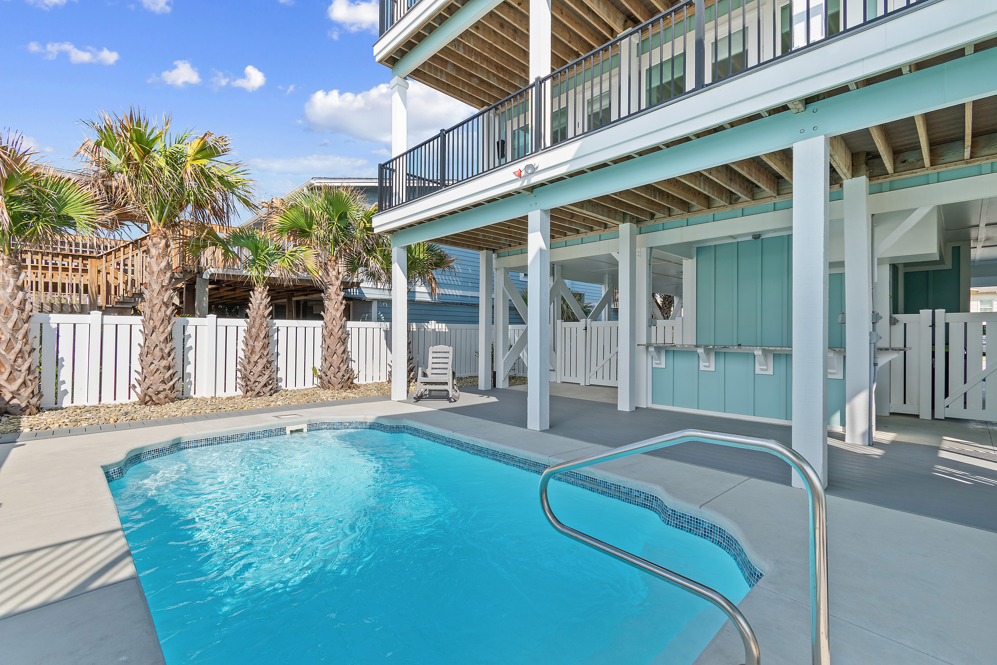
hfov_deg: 100.4
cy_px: 332
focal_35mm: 15
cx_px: 498
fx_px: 415
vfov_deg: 77.3
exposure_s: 1/125
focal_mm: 10
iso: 100
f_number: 5.6
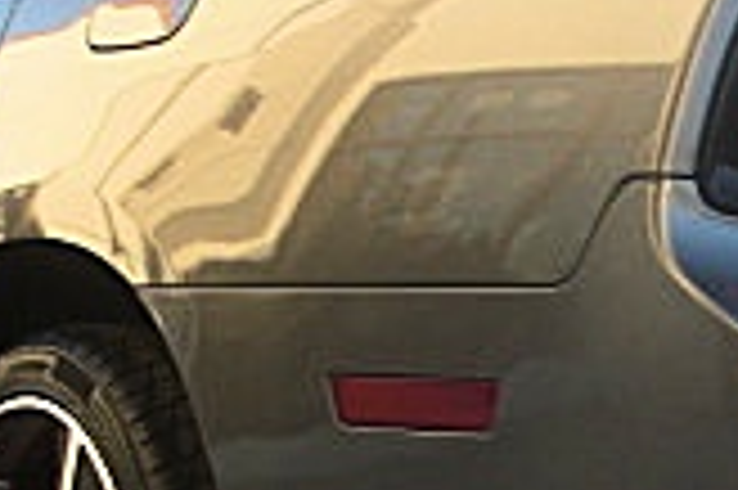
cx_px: 729
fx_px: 2990
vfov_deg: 9.3
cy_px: 490
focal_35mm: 146
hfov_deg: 13.9
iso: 50
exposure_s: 1/125
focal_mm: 6.3
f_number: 2.8
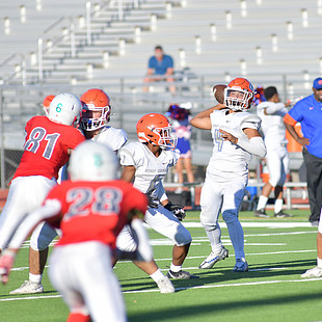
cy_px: 146
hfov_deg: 3.7
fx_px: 5020
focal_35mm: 477
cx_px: 227
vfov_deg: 3.7
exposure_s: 1/3200
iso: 400
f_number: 5
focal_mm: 300
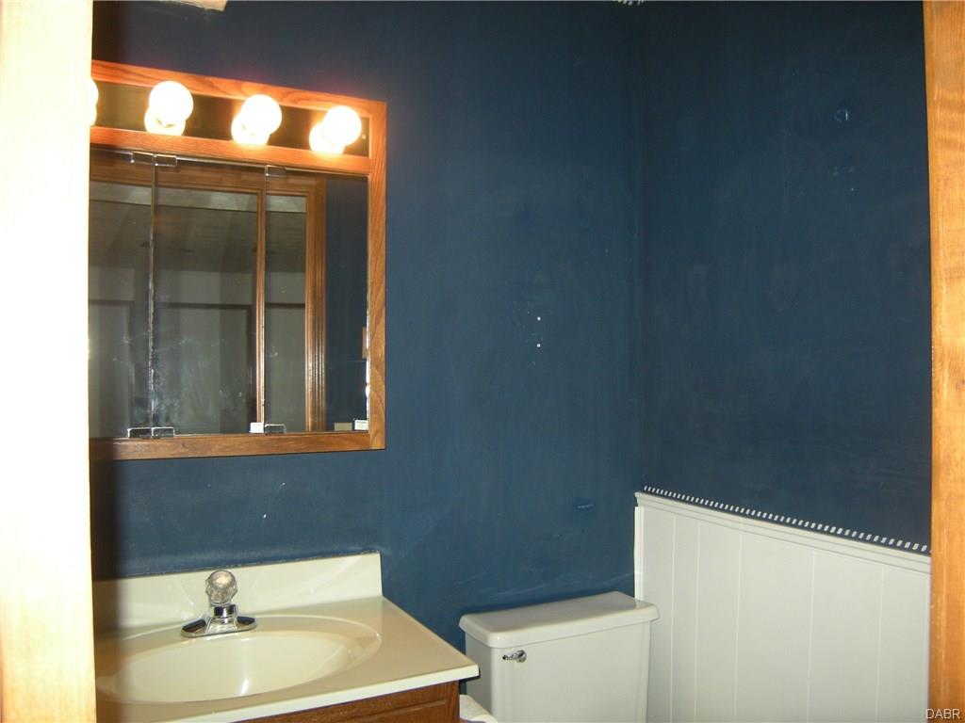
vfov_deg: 49.7
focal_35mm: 28
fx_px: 781
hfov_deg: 63.4
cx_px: 482
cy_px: 362
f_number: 2.8
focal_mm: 4.7
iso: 119
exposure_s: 1/60
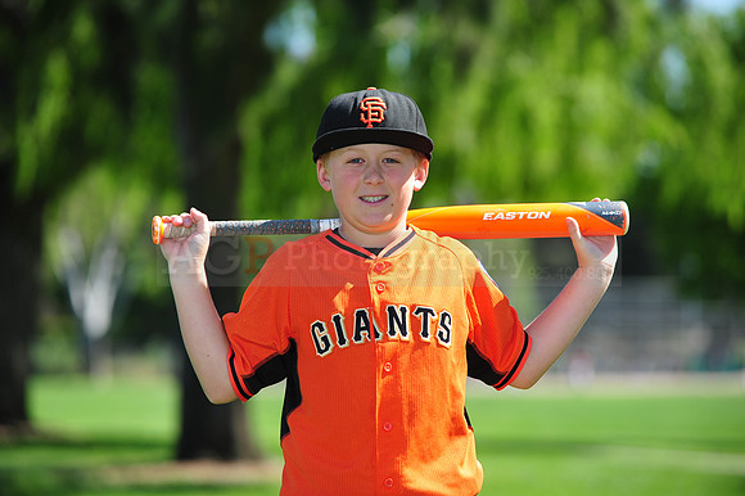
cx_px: 372
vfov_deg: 8.3
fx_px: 3413
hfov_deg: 12.5
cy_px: 248
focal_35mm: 165
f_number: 4.5
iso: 200
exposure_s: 1/800
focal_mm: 165
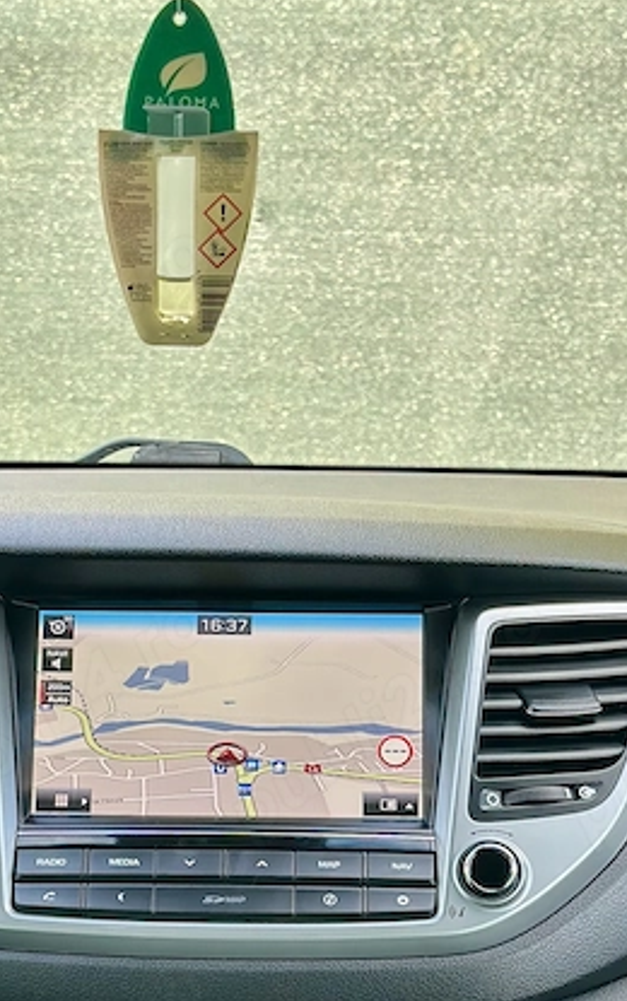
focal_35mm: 98
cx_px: 217
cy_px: 798
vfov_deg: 20.9
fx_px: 2675
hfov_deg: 13.4
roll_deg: -1.4
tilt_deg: -10.7
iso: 125
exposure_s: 1/155
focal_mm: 6.86
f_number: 1.78
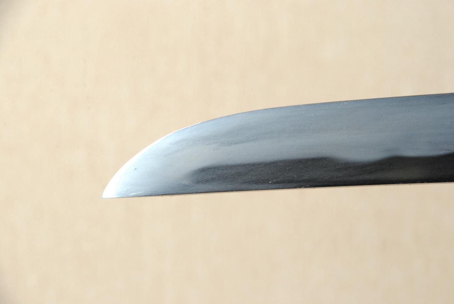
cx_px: 227
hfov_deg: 10.1
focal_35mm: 202
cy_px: 152
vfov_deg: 6.8
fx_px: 2557
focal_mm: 135
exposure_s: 1/2
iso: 400
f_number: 11
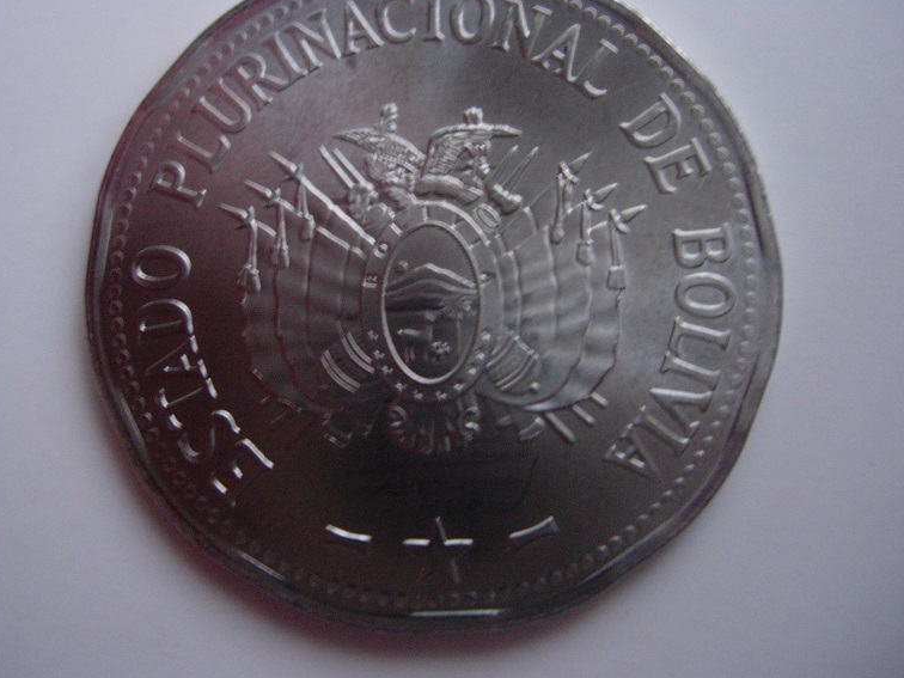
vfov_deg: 33.6
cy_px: 317
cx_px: 402
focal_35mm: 43
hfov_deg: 43.8
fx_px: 1123
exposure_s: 1/10.6
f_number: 2.8
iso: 200
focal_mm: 7.8
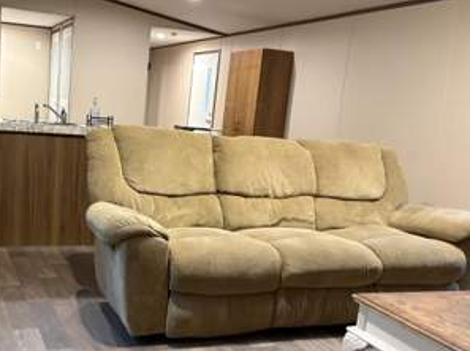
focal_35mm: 42
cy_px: 206
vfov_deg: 34.2
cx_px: 142
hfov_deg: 43.9
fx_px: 570
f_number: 1.6
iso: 320
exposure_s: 1/60
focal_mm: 5.96
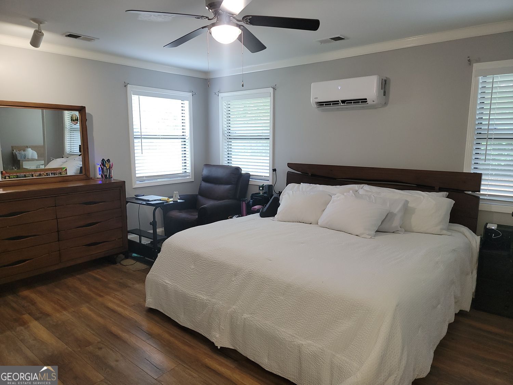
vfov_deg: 56.8
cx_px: 256
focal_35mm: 24
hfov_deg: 71.6
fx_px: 356
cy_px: 192
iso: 100
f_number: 1.8
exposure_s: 1/24
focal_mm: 6.7
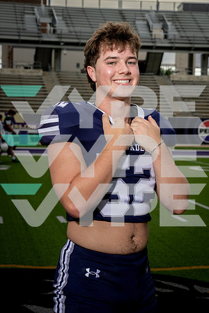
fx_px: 610
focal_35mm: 70
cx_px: 104
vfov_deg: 28.8
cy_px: 156
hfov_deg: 19.5
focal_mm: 70
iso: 250
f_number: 8
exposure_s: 1/250
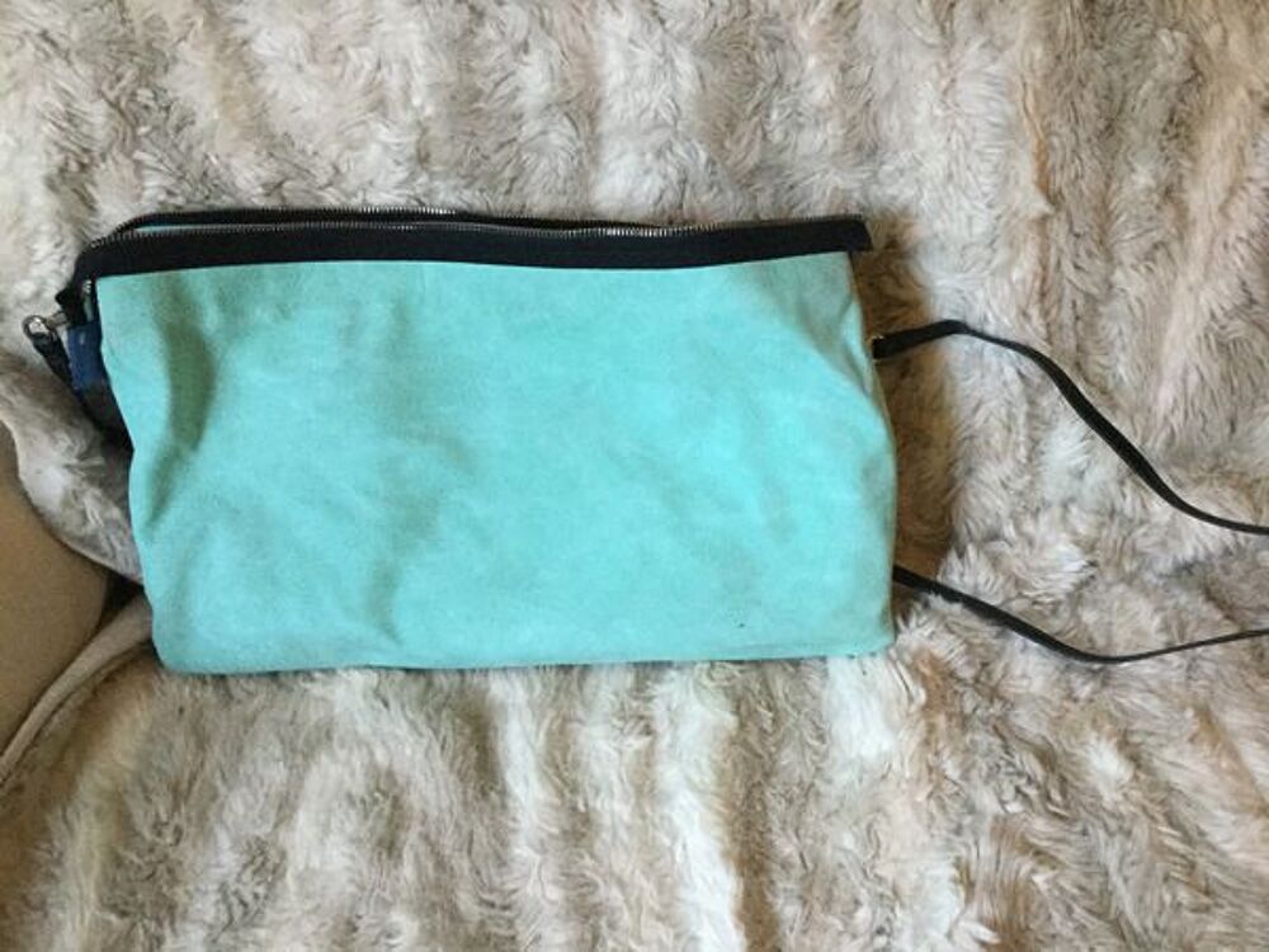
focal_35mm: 31
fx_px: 1136
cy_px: 476
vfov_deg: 45.4
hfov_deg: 58.4
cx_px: 634
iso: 200
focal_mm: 3.3
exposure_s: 1/25
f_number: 2.4
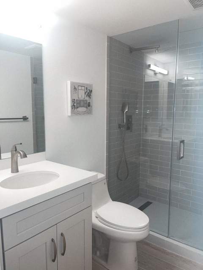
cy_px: 135
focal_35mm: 26
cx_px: 102
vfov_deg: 67.3
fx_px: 203
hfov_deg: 53.1
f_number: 1.6
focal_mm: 5.1
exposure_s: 1/36
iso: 50
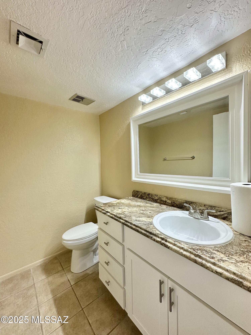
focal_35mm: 14
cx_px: 126
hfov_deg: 85.7
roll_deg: +2.0
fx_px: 135
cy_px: 168
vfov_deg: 102.1
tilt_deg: -1.6
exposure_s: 1/120
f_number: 2.2
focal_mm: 2.22
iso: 250
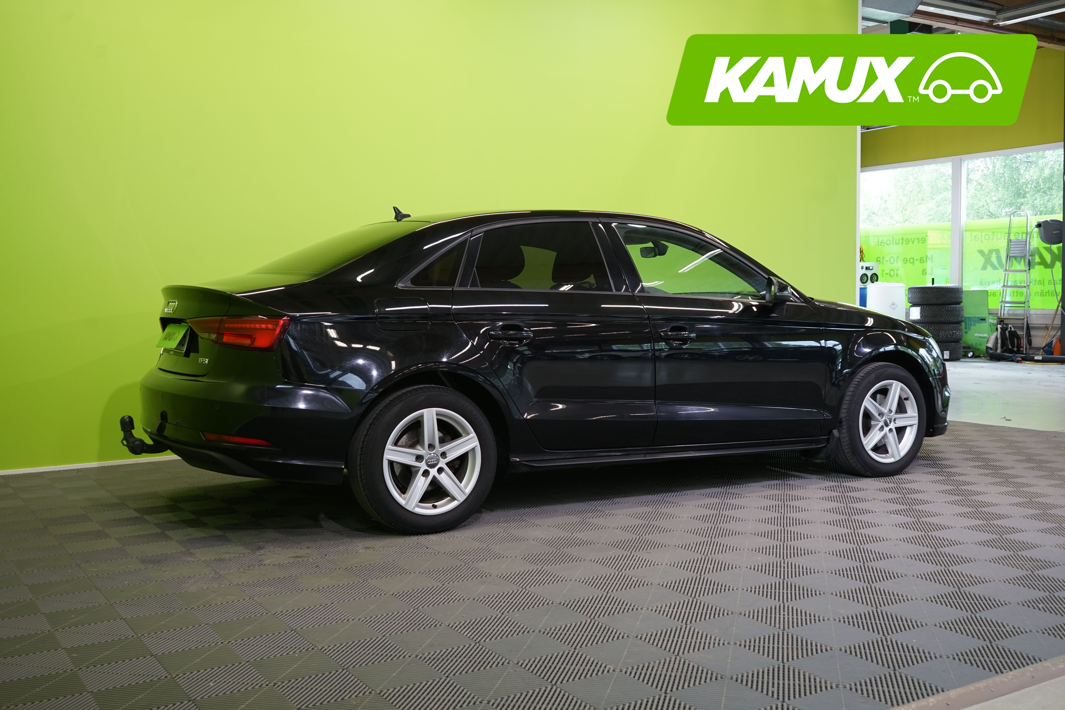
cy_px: 355
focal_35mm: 36
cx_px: 532
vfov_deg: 36.9
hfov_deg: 53.1
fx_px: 1065
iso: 500
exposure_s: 1/30
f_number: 6.3
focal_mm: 36
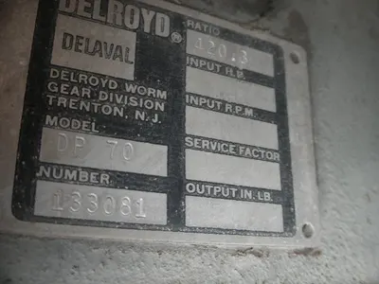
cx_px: 190
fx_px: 646
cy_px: 142
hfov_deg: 32.7
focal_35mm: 59
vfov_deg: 24.8
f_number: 3.8
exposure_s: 1/100
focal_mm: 10.5
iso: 125
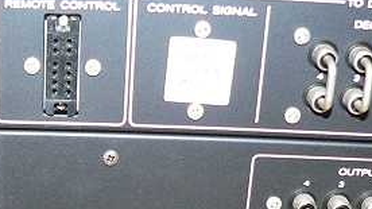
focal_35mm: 91
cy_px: 285
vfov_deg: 12.8
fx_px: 897
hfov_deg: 23.0
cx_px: 66
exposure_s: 1/60
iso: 400
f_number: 2.8
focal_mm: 6
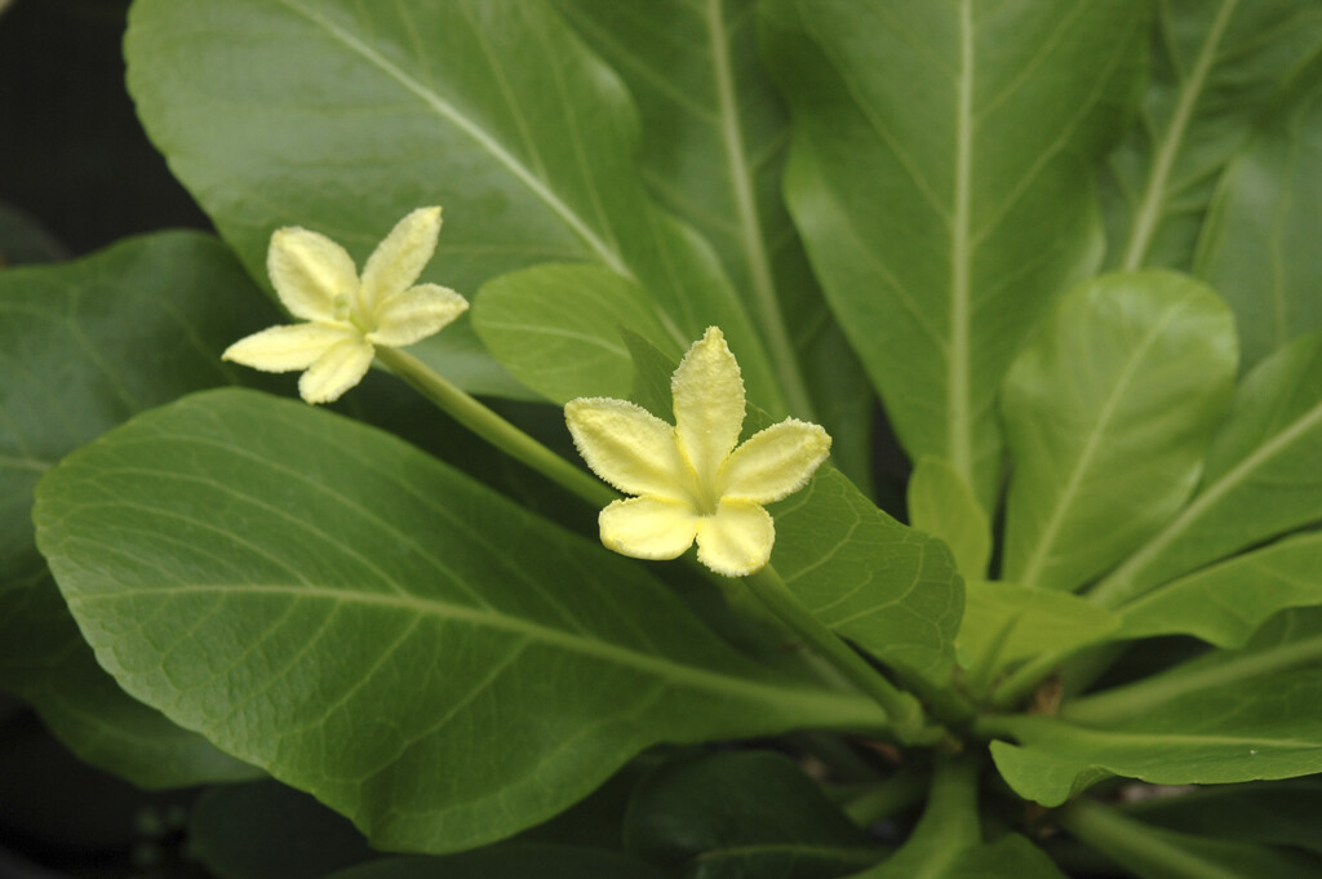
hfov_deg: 22.6
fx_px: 3302
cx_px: 661
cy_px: 440
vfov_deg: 15.2
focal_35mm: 90
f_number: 11
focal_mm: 60
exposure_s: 1/20
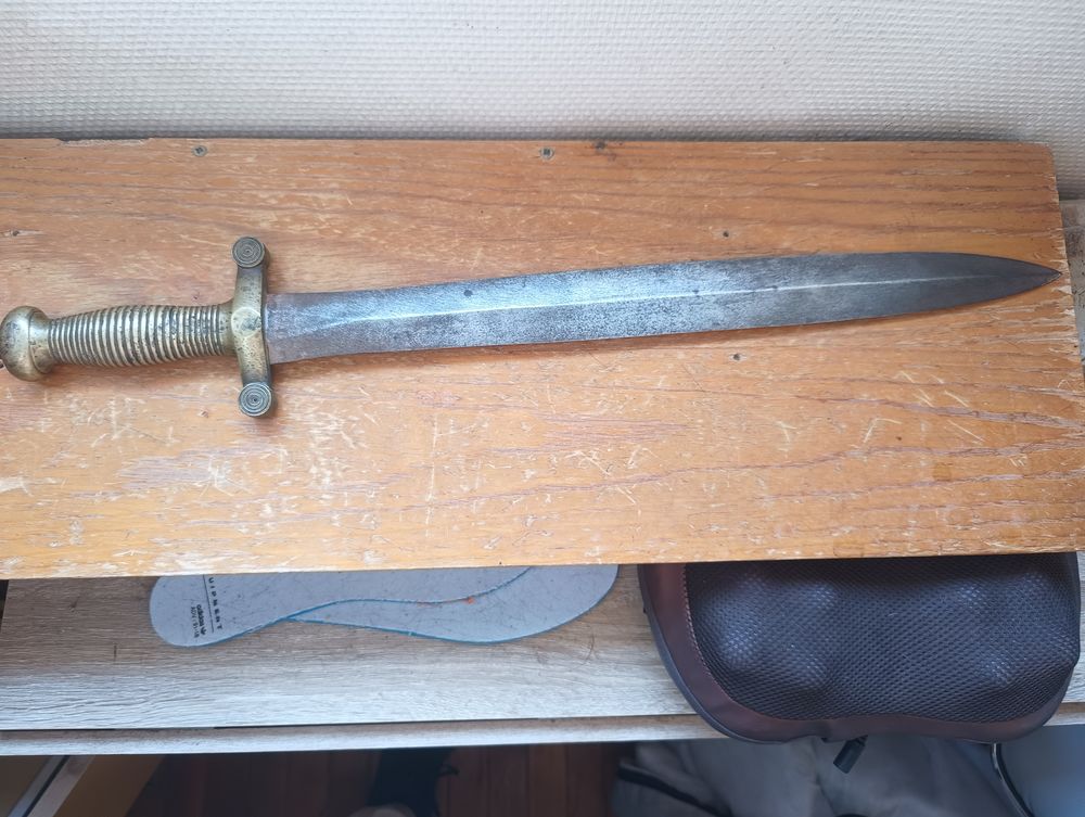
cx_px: 542
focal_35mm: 23
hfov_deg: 73.8
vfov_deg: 59.0
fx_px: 722
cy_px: 408
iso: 800
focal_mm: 6.06
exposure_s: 1/50
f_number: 1.69
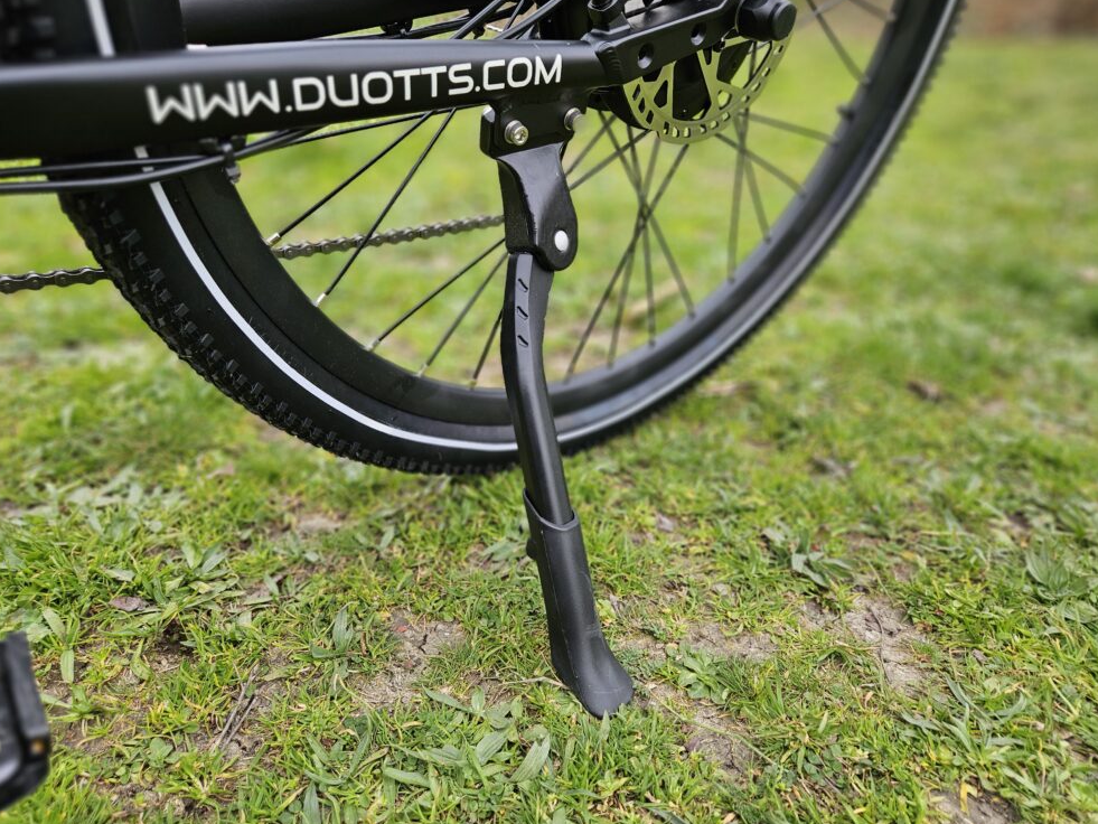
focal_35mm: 24
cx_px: 537
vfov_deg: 56.8
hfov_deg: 71.6
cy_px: 399
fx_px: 761
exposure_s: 1/359
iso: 50
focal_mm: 5.4
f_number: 1.8
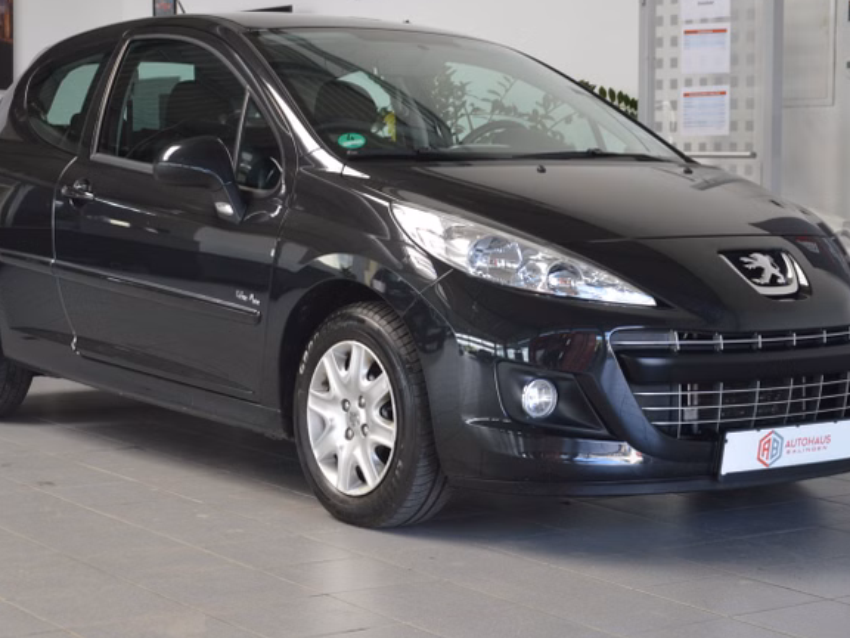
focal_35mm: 76
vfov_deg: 19.4
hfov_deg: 25.7
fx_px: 1866
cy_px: 301
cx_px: 418
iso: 400
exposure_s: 1/100
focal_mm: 38
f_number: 5
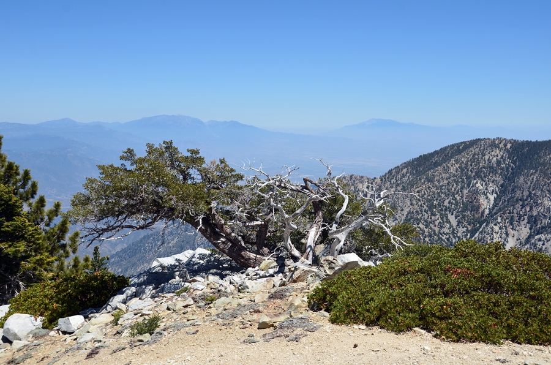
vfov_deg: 30.7
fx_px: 664
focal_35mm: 44
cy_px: 182
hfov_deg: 45.0
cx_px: 276
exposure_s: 1/320
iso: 100
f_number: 9
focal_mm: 29
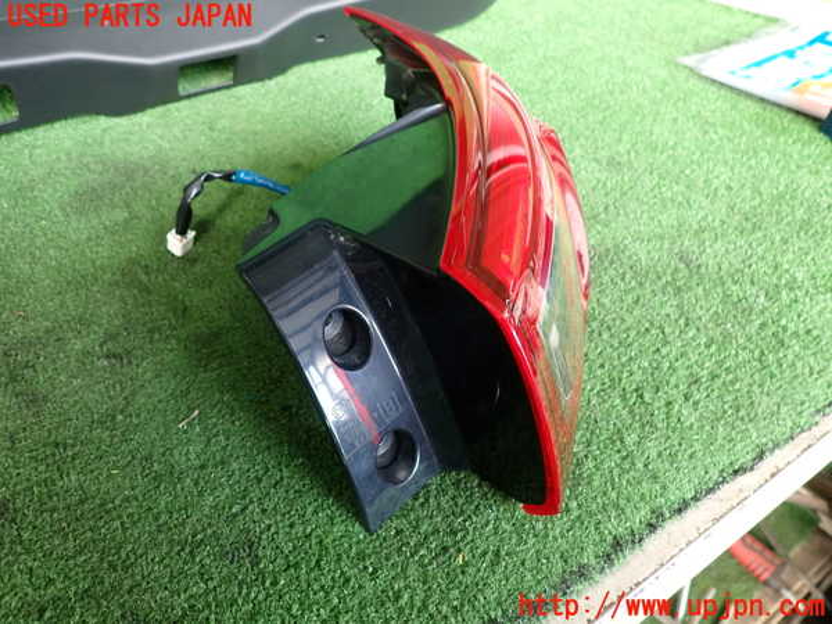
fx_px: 601
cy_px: 312
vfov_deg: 54.9
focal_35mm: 25
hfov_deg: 69.4
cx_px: 416
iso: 200
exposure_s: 1/60
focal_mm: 4.5
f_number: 2
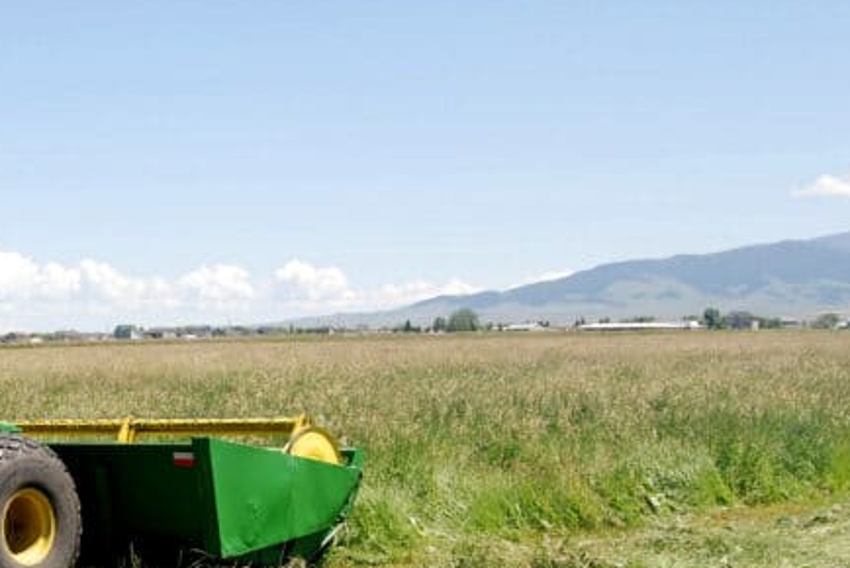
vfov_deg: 15.9
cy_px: 516
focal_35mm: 85
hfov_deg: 23.4
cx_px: 112
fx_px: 2008
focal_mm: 24
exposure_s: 1/200
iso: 100
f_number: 7.1
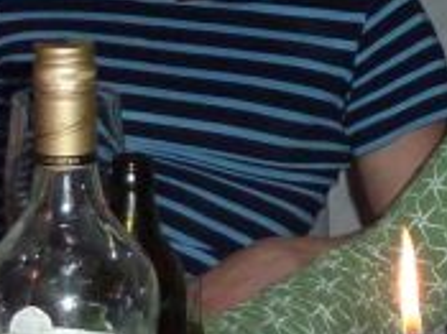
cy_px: 43
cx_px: 759
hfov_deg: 8.7
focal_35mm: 220
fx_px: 2839
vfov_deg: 6.7
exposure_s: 1/125
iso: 320
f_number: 3.8
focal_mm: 7.9
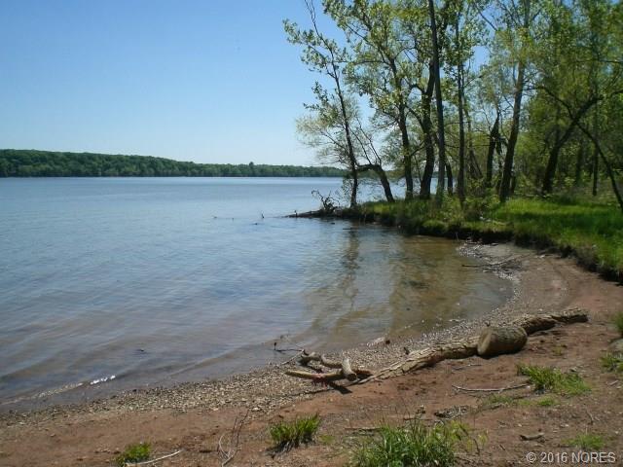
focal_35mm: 38
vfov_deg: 37.7
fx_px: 684
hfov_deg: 49.0
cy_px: 234
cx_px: 312
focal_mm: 6.3
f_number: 4.4
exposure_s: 1/640
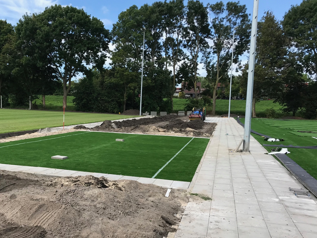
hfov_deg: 50.7
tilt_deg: -4.6
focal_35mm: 36
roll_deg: -1.7
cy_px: 138
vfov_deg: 39.6
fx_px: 330
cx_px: 114
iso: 20
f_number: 1.8
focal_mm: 3.99
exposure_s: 1/1473
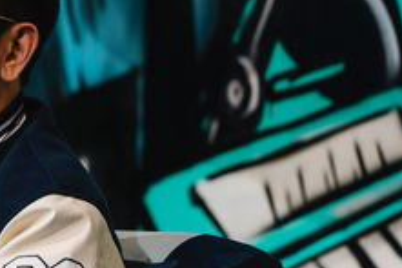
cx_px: -100
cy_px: 97
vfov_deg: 2.5
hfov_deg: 3.8
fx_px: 6070
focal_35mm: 544
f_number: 3.5
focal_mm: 200
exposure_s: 1/250
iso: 1600
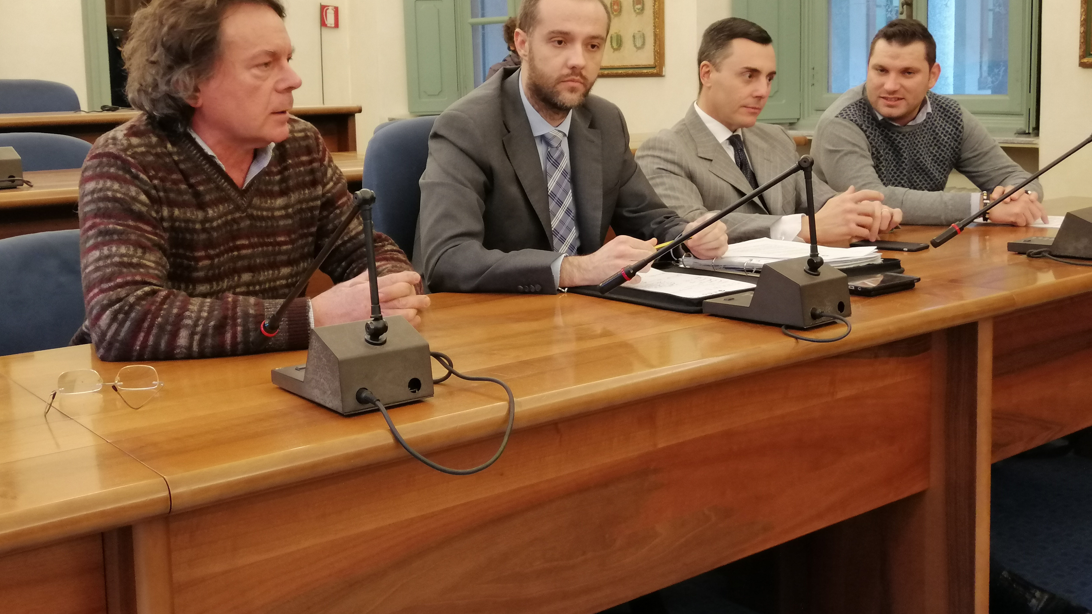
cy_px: 215
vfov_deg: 28.9
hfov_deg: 49.4
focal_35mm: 41
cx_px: 554
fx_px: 1187
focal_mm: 3.95
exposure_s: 1/25
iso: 400
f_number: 1.8
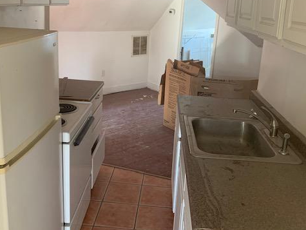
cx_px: 151
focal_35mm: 35
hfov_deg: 52.6
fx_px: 310
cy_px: 93
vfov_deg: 40.6
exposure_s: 1/60
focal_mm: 4.25
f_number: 1.8
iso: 160
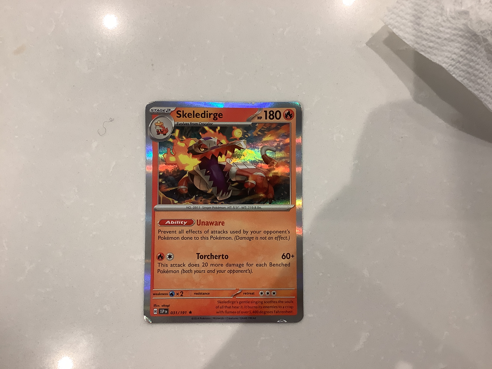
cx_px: 246
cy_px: 184
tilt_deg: -88.5
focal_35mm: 31
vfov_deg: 45.4
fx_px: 441
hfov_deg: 58.4
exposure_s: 1/60
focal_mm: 3.3
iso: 125
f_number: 2.4
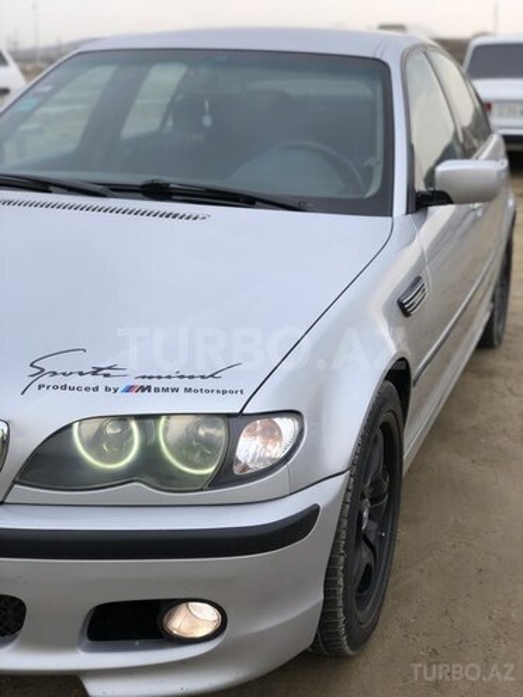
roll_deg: -1.1
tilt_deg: -15.5
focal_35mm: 52
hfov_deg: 28.0
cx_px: 262
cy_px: 348
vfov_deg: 36.8
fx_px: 1048
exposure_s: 1/162
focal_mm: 6
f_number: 2.4
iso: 16
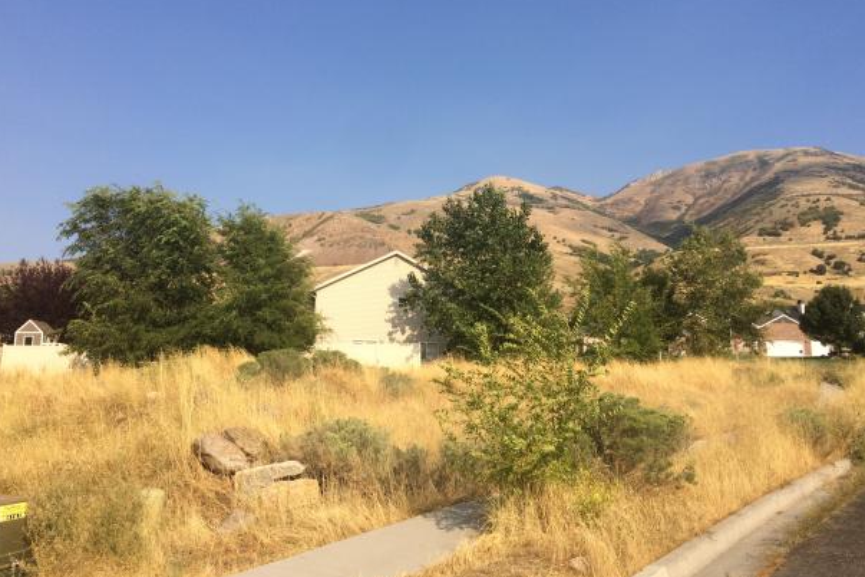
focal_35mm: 32
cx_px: 453
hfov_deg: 58.7
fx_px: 769
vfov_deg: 41.0
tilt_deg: +6.5
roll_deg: -0.4
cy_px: 243
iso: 32
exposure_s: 1/1953
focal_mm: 4.15
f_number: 2.2
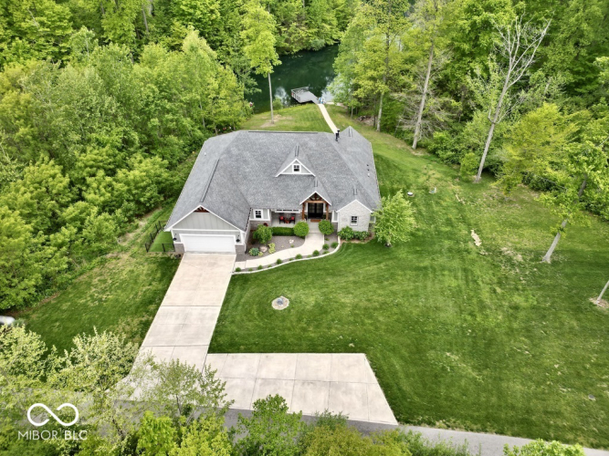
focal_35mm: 24
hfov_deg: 71.6
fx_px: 422
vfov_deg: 56.8
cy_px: 228
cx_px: 304
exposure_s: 1/15
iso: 160
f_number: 1.7
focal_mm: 6.72
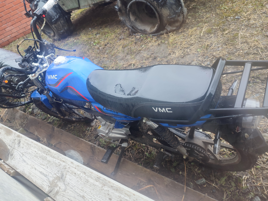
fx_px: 186
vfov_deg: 56.8
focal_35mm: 24
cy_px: 100
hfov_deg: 71.6
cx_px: 134
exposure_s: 1/50
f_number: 1.89
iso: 99
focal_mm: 5.89
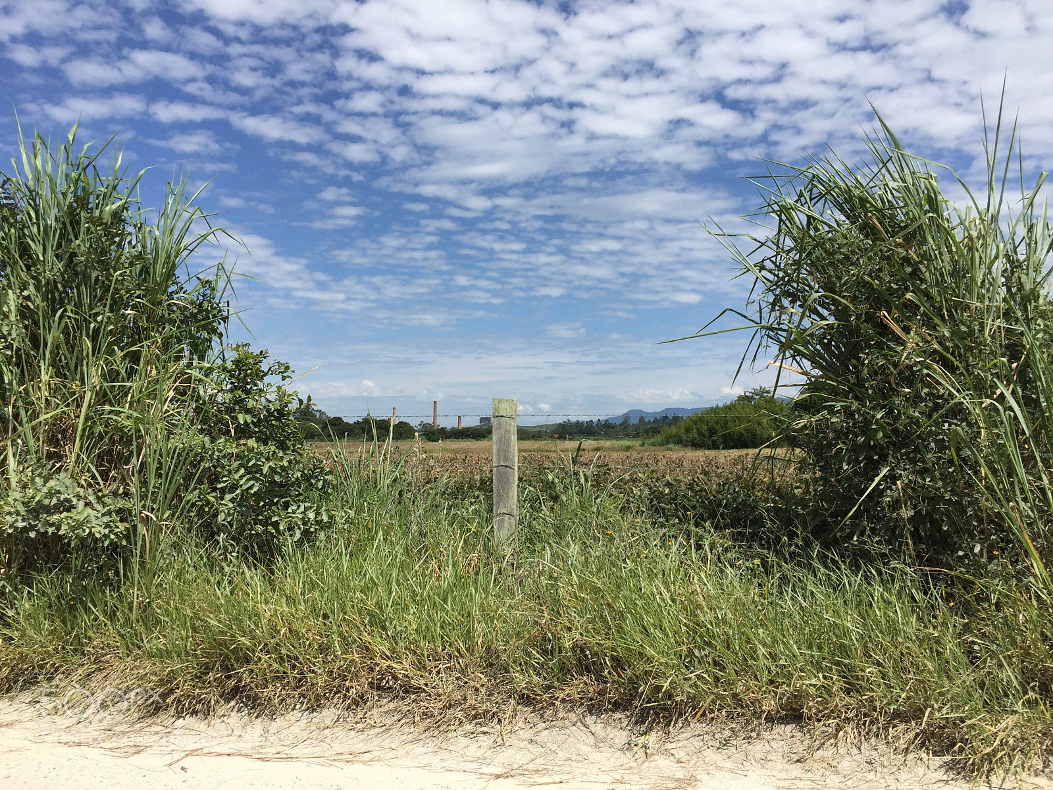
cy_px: 395
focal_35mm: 29
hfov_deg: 61.7
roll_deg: -2.1
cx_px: 526
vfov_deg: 48.2
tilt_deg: +3.2
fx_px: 882
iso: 32
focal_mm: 4.15
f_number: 2.2
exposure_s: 1/3049
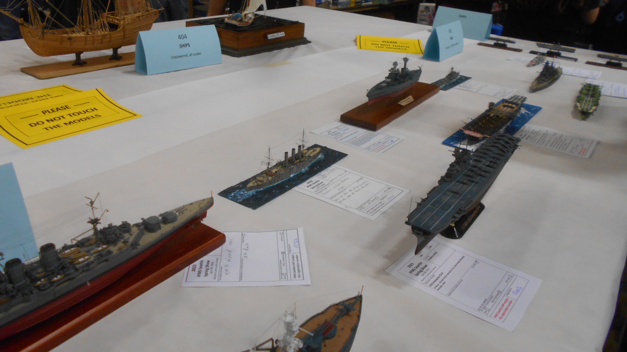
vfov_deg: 40.0
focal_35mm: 29
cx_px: 308
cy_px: 139
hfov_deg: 66.1
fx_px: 482
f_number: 3.2
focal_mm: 4.6
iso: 250
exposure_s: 1/30
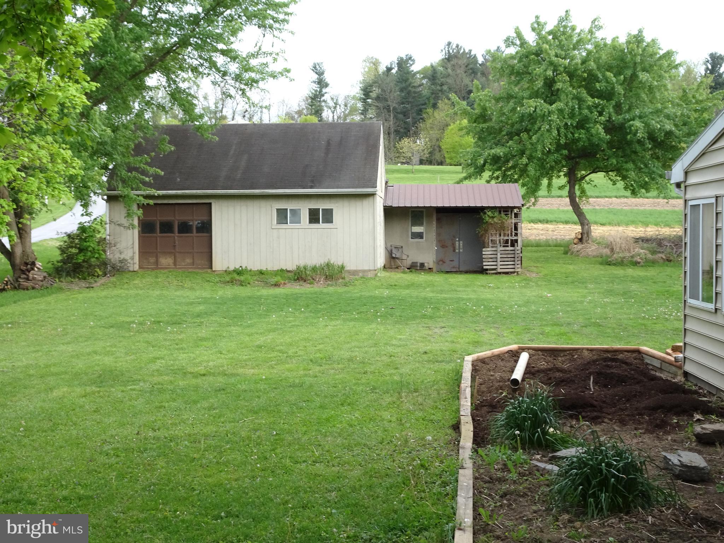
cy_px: 272
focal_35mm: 50
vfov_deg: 29.1
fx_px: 1046
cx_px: 362
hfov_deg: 38.2
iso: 125
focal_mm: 8.51
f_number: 4.5
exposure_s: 1/50
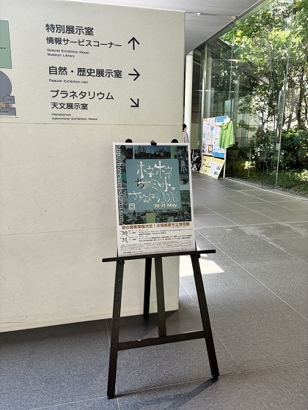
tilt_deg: -13.3
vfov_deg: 67.3
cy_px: 205
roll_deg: -1.3
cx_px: 154
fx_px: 308
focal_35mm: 26
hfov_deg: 53.1
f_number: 1.6
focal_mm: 5.96
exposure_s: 1/100
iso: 125
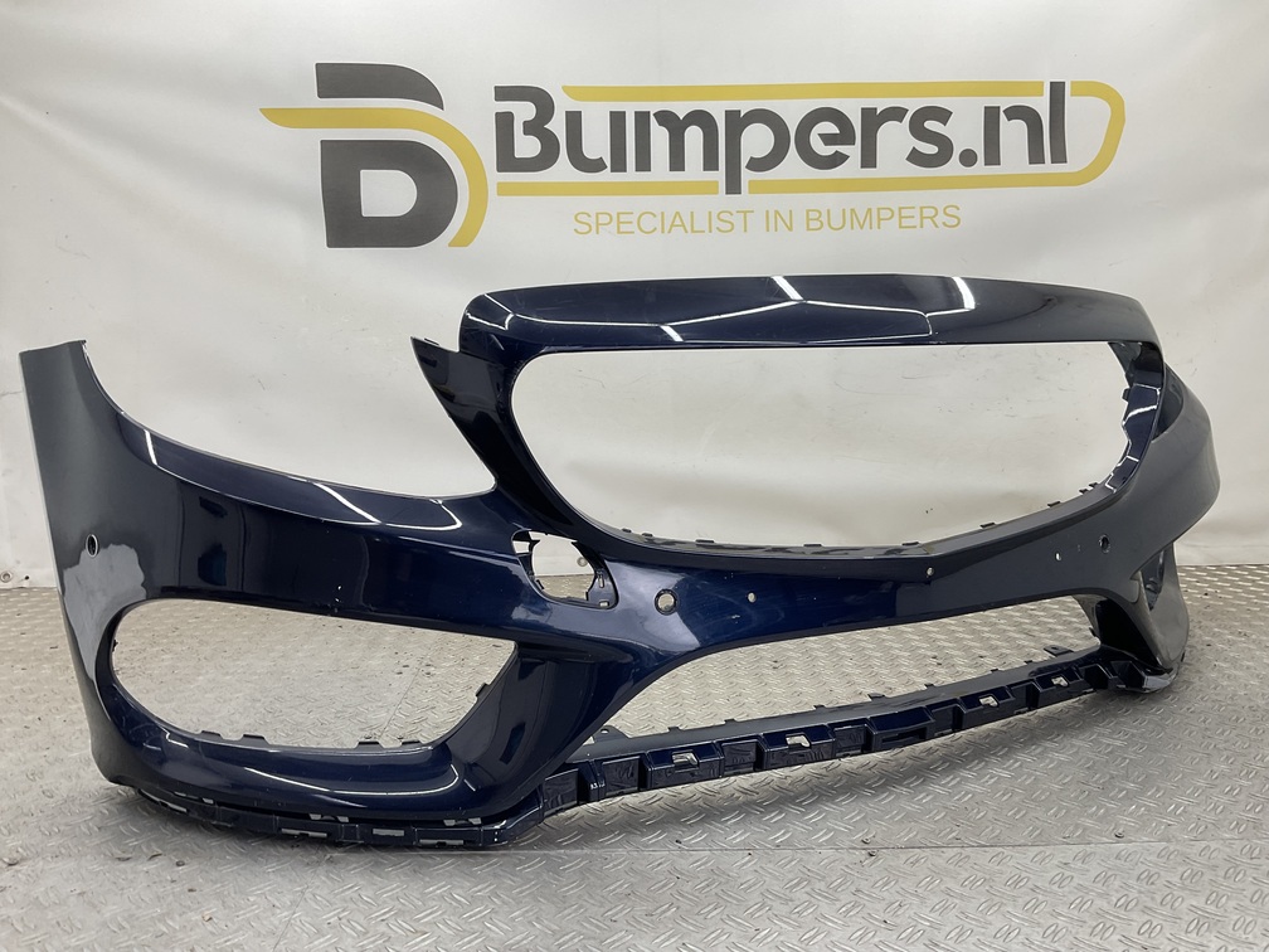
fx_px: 1063
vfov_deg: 48.2
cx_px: 634
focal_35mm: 29
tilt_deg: -9.6
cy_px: 476
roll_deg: +1.0
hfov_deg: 61.7
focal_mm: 3
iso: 25
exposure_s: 1/120
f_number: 1.8
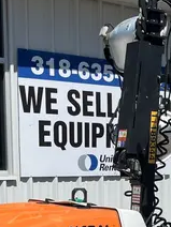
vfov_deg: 20.8
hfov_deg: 16.4
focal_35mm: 90
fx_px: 593
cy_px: 244
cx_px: 75
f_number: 1.6
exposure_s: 1/5076
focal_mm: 5.1
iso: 50
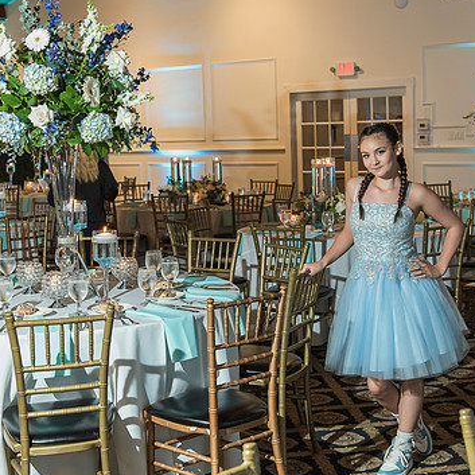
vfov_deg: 29.1
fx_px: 916
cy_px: 216
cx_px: 259
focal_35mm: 59
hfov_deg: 29.1
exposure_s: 1/60
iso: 2000
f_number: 4
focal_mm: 40
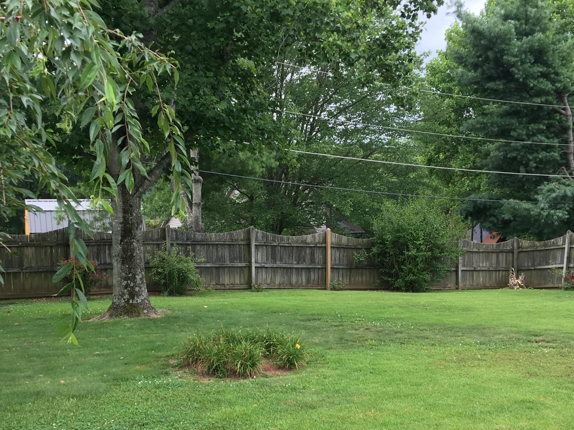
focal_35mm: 48
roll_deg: -0.3
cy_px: 286
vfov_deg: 30.0
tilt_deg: -5.1
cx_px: 289
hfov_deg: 39.7
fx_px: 796
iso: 25
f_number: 2.2
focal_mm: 4.15
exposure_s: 1/211
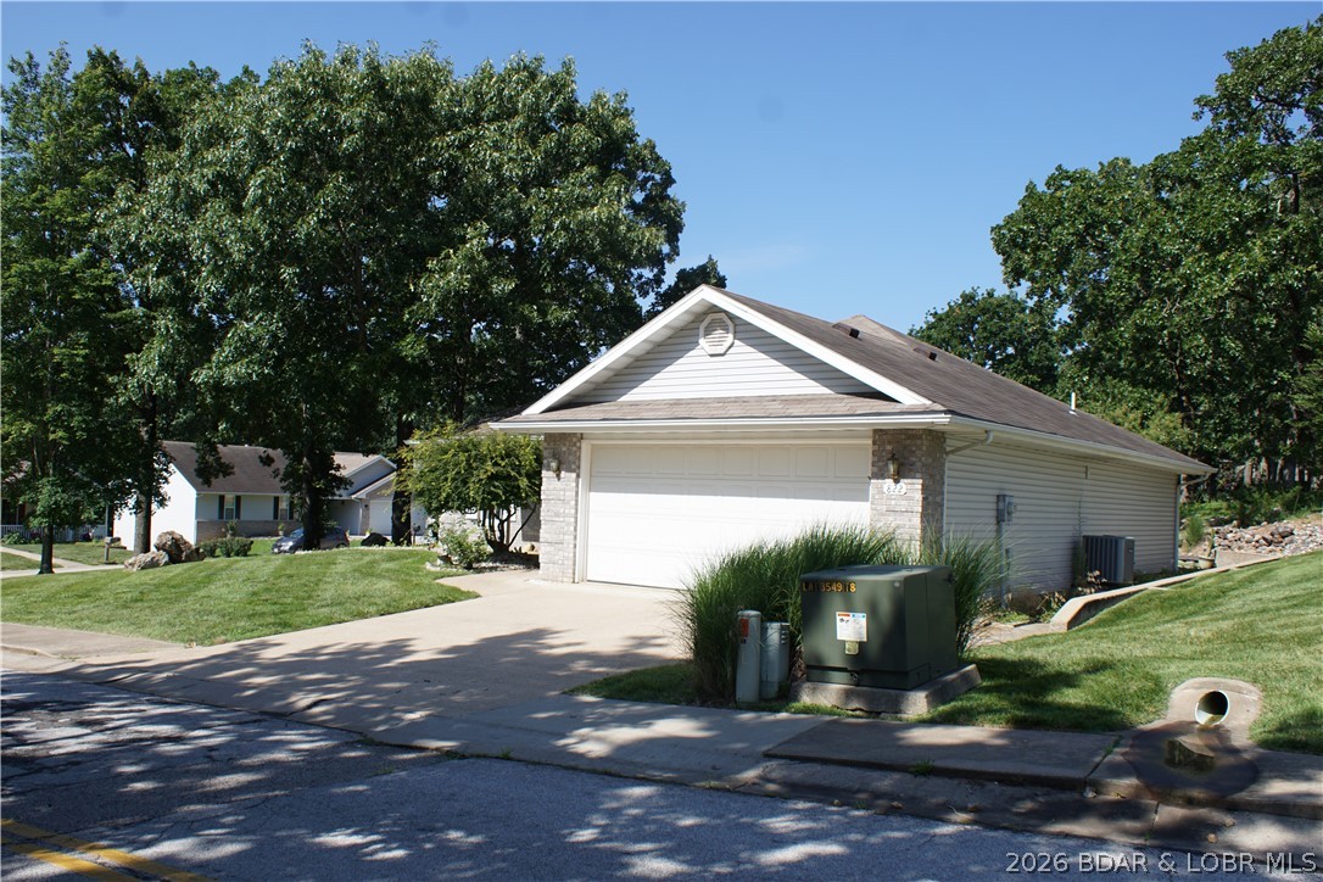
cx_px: 662
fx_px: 1102
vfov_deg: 43.6
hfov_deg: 61.9
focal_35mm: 30
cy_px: 441
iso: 100
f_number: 7.1
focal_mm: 20
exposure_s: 1/200
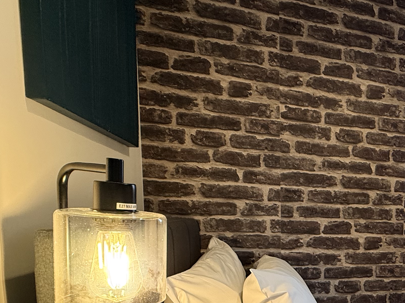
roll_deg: -1.6
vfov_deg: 38.4
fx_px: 410
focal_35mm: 35
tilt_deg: -5.7
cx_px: 427
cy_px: 261
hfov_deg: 43.1
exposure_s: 1/100
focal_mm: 2.22
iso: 200
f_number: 2.2
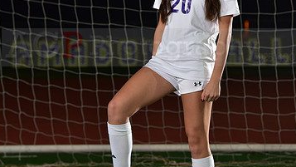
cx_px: 150
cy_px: 40
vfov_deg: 6.0
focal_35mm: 204
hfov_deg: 10.6
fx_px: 1602
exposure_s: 1/200
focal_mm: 120
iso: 1000
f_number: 5
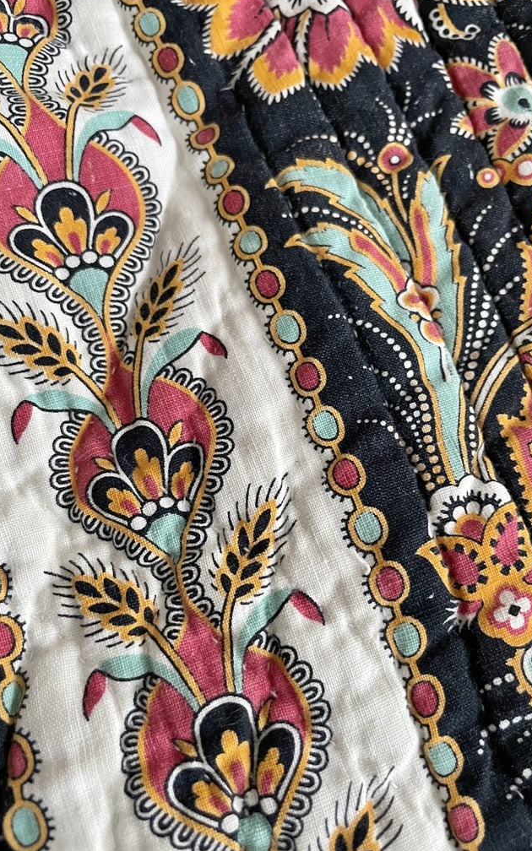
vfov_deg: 66.5
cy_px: 420
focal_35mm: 28
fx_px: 650
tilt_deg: -73.0
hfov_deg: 44.4
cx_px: 308
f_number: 1.6
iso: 500
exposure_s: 1/56
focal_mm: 4.2
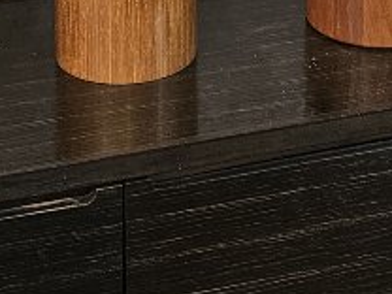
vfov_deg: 9.9
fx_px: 1506
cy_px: -384
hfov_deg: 14.8
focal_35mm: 133
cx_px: 285
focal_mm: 6.3
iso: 250
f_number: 1.7
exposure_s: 1/100
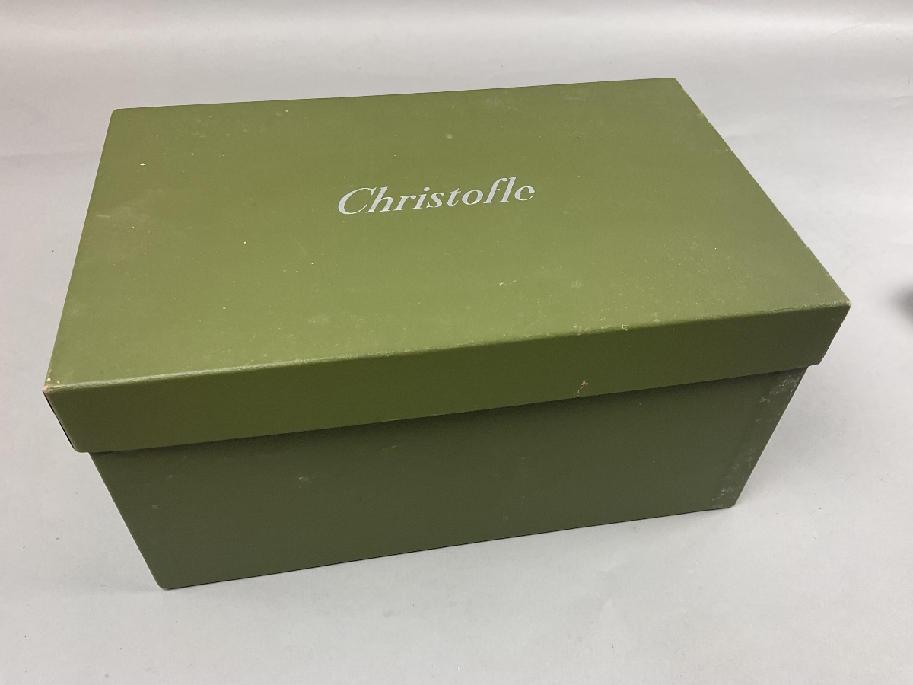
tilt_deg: -47.0
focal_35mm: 29
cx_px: 456
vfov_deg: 48.2
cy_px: 342
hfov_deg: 61.7
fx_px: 765
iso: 50
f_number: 1.8
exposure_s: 1/50
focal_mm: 3
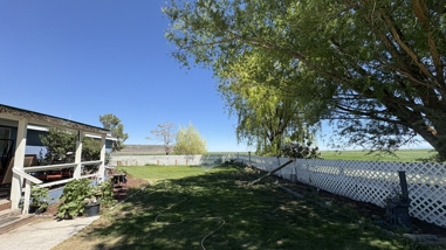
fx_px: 189
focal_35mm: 16
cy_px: 132
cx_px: 232
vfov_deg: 67.0
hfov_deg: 99.3
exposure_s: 1/1198
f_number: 2.2
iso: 50
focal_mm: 2.22
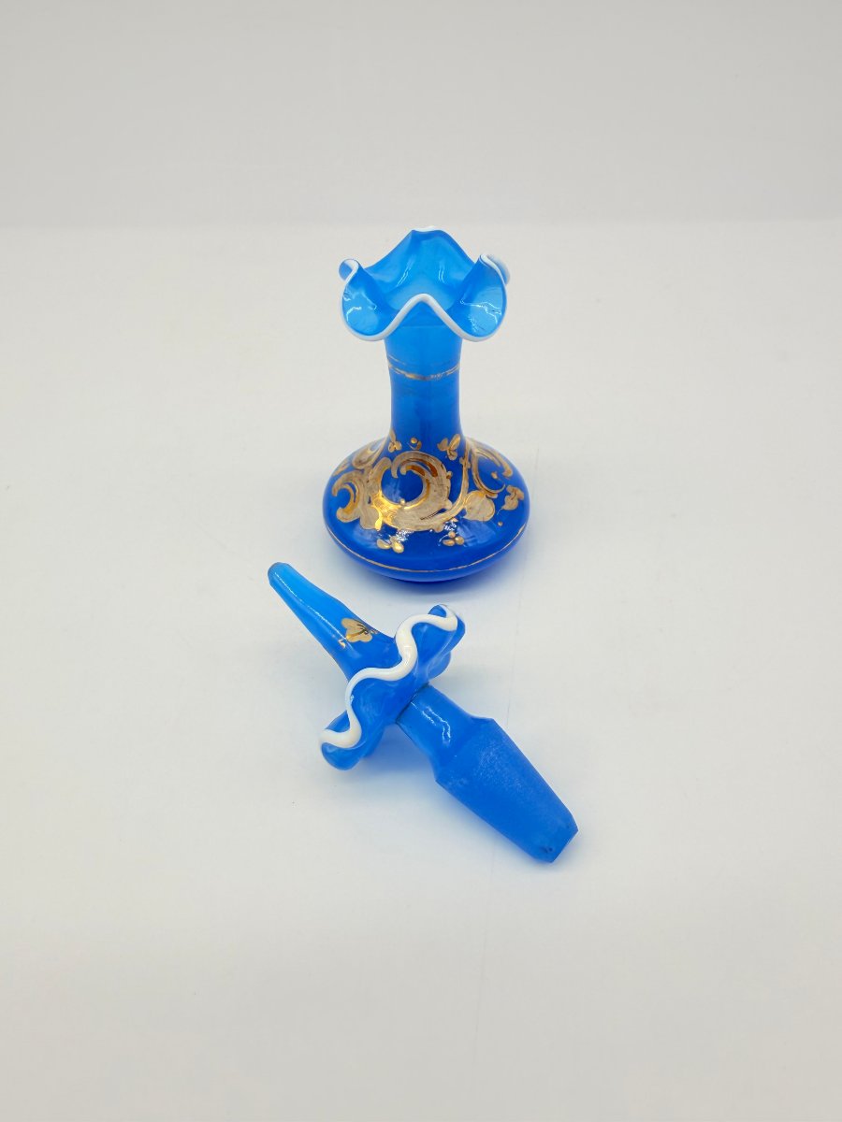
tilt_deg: -39.3
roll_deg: +0.4
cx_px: 421
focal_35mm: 24
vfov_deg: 71.6
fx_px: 778
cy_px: 561
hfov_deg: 56.8
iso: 40
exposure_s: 1/521
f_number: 2.2
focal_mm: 2.22
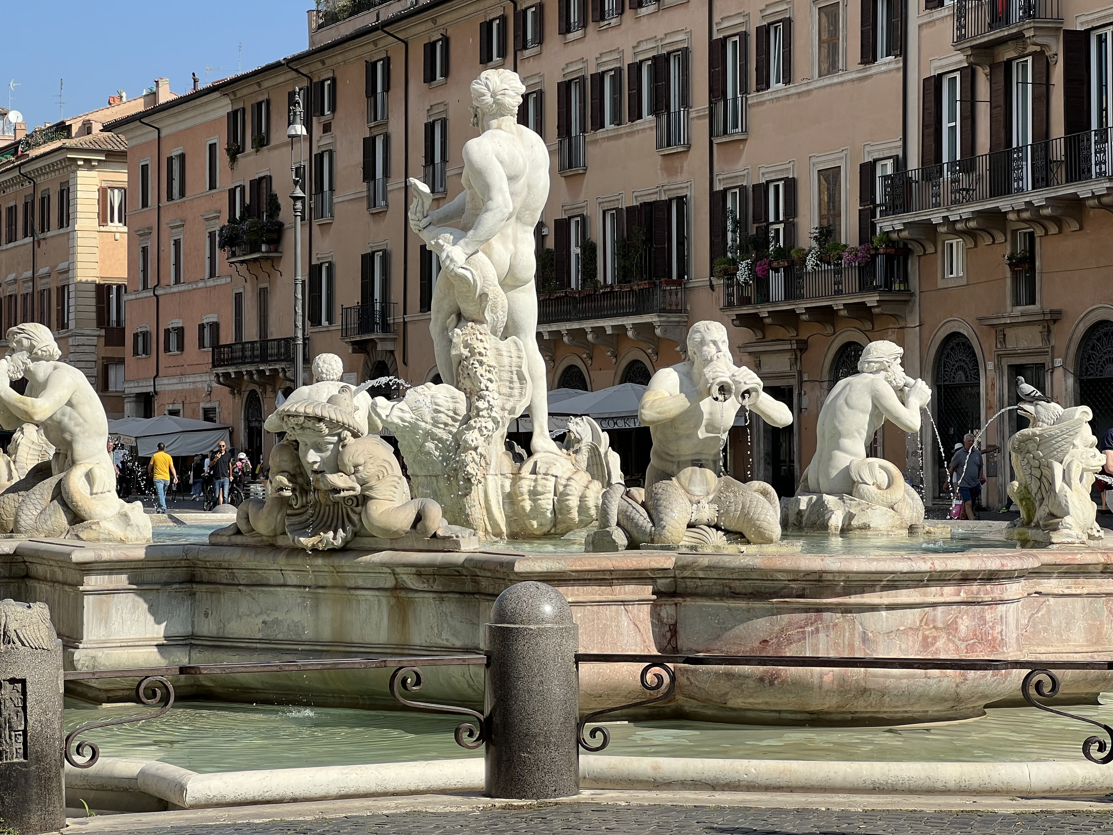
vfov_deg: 17.2
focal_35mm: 86
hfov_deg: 22.8
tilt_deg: +1.7
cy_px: 379
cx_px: 525
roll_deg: -0.1
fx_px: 2765
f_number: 2.8
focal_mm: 9
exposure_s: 1/633
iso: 32
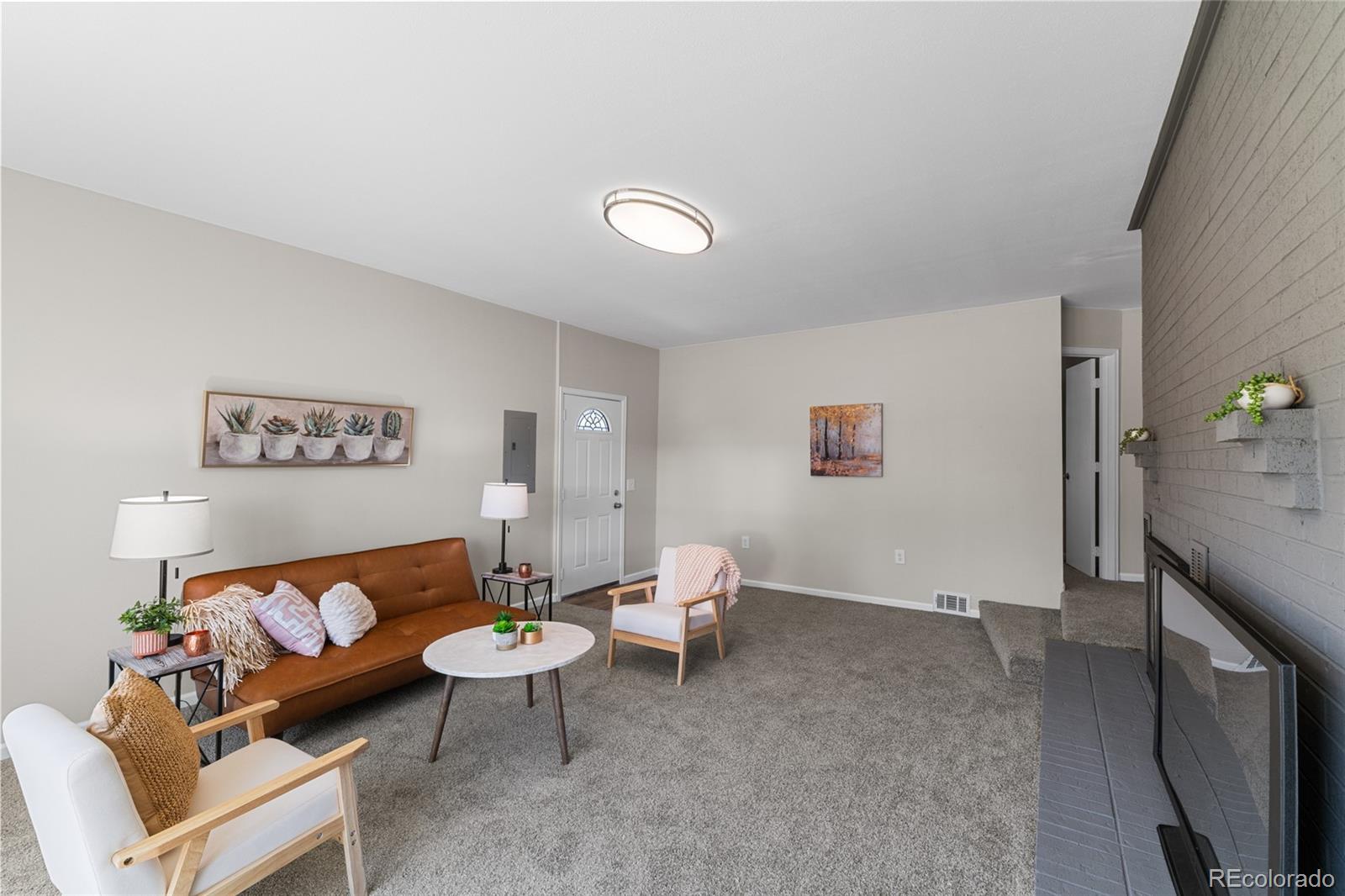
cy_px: 448
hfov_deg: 100.4
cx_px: 672
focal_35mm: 15
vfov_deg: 77.3
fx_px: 560
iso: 250
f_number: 8
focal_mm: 10
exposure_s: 1/2.5
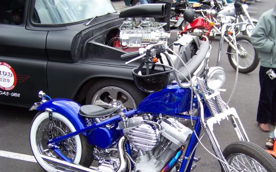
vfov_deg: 27.2
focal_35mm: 47
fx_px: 353
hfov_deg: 42.4
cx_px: 166
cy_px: 119
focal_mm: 5.85
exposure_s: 1/200
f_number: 2.8
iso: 65
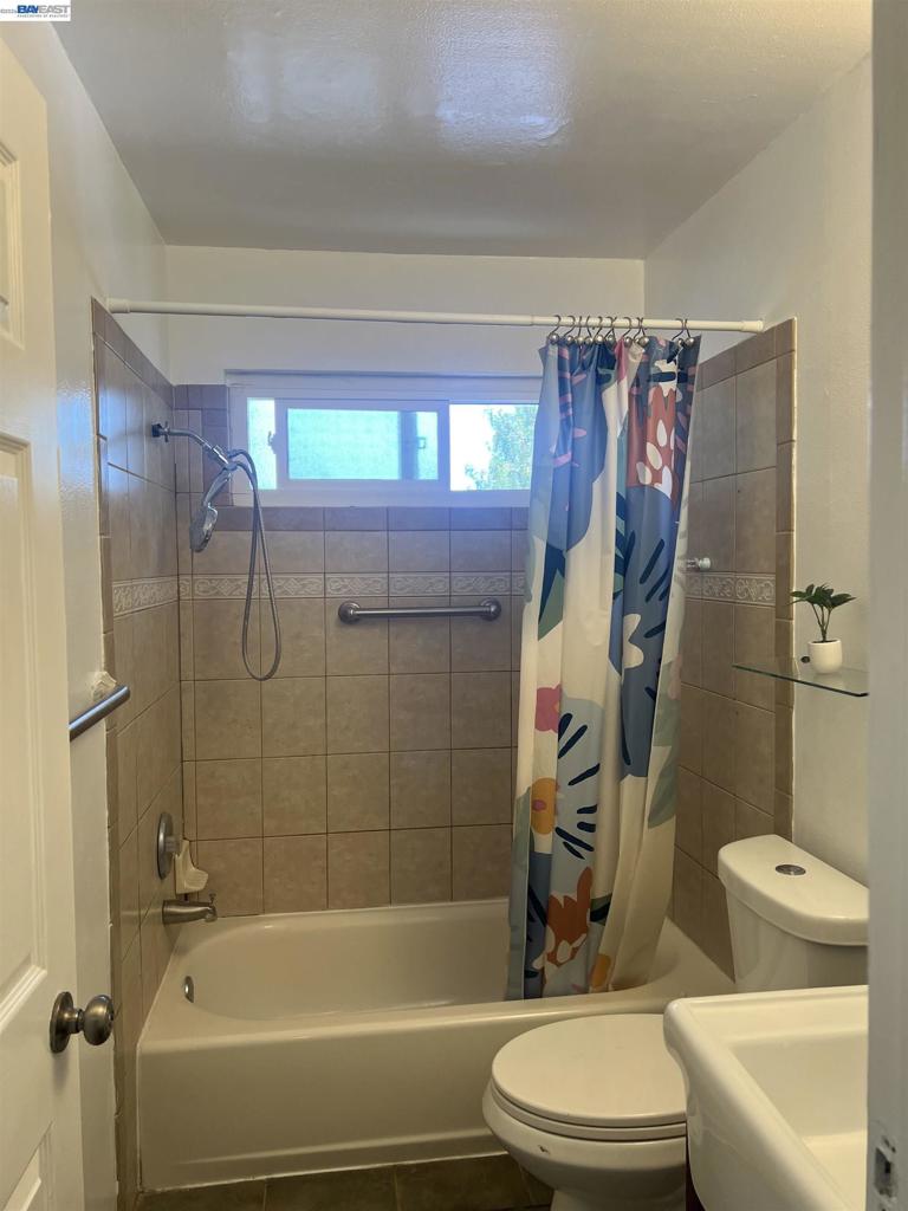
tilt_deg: -1.8
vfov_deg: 67.3
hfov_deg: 53.1
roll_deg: +0.1
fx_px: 909
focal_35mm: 26
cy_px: 606
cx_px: 454
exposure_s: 1/120
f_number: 1.5
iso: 80
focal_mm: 5.7
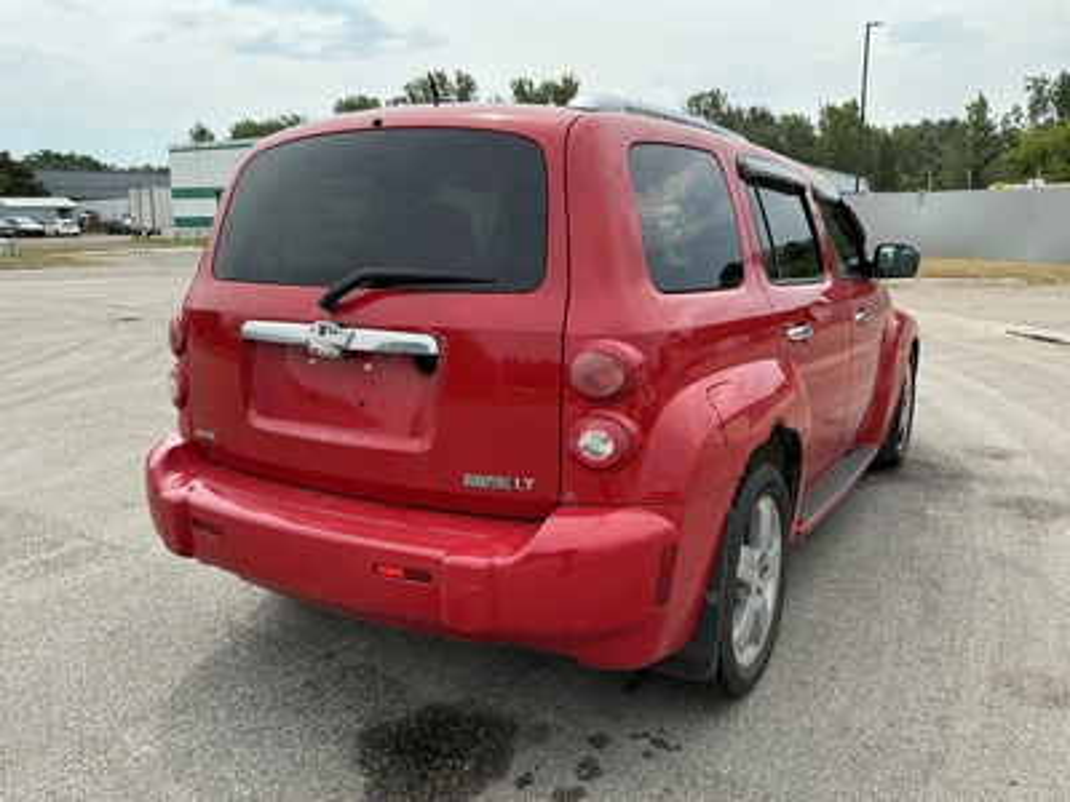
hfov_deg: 63.4
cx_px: 535
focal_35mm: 28
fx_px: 865
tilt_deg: -10.8
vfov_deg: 49.7
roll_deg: +1.3
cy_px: 401
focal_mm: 3
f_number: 1.8
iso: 25
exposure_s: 1/978
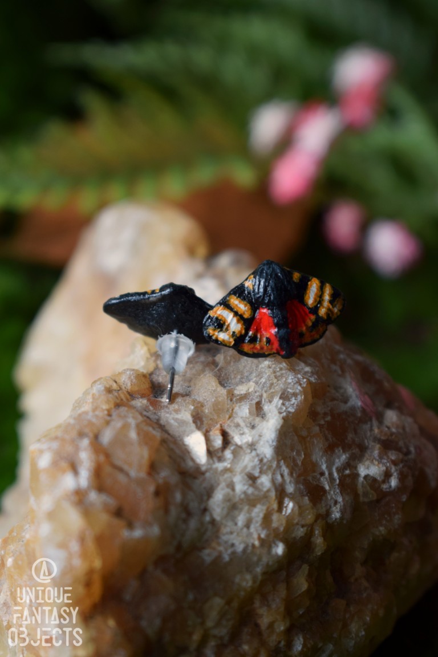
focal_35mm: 82
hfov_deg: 16.6
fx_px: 1506
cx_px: 219
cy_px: 328
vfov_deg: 24.6
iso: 640
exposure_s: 1/60
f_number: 5.6
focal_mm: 55
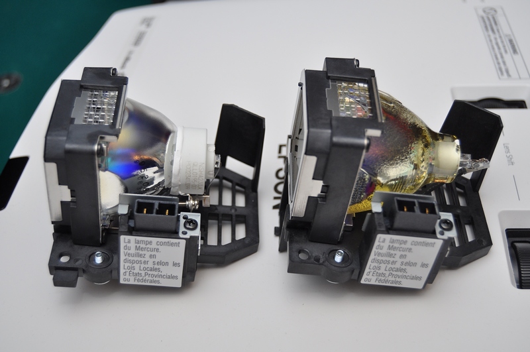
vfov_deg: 26.4
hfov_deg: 38.9
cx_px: 265
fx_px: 750
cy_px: 176
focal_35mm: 51
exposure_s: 1/60
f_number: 5
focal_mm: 34
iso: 400
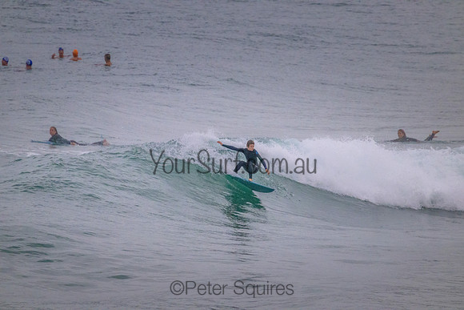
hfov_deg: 2.6
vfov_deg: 1.7
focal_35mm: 800
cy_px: 155
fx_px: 10313
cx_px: 232
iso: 6400
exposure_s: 1/1250
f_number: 11
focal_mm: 800
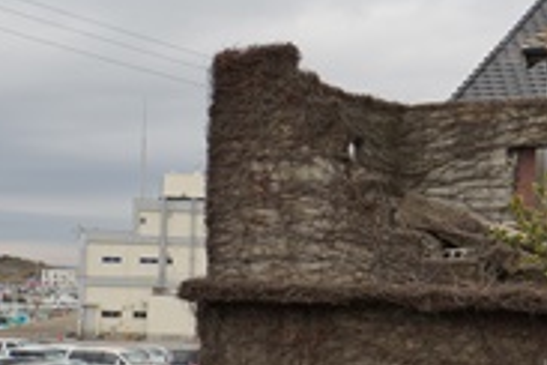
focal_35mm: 76
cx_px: 505
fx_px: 1159
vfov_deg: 17.7
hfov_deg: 25.6
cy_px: 292
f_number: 6.3
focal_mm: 19.4
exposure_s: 1/100
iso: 100
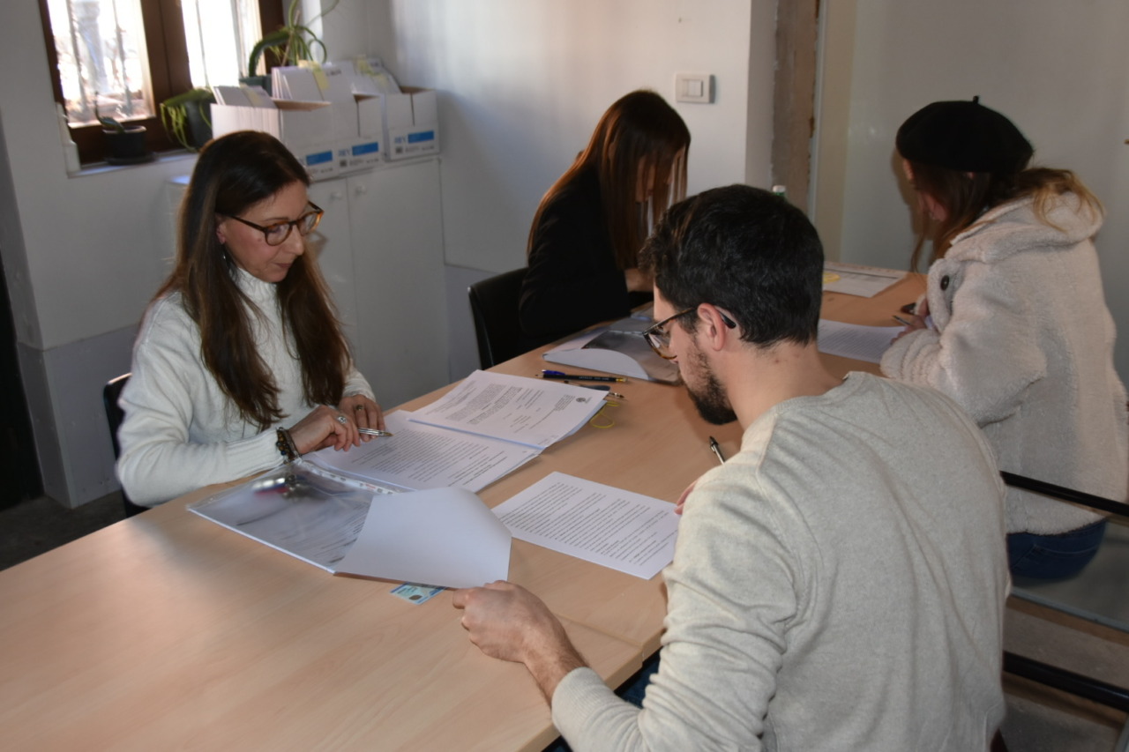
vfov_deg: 36.9
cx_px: 564
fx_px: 1129
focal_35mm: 36
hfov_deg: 53.1
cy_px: 376
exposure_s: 1/60
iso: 500
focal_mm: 24
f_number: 4.5
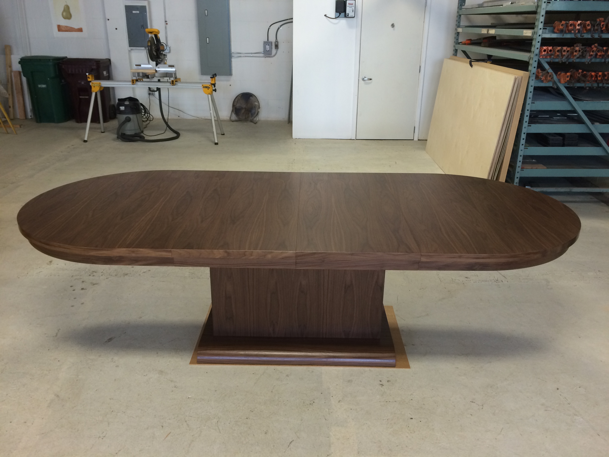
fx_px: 510
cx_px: 304
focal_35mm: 29
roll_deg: -0.6
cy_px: 228
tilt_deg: -22.8
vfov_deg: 48.2
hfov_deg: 61.7
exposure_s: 1/30
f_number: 2.2
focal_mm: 4.15
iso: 50
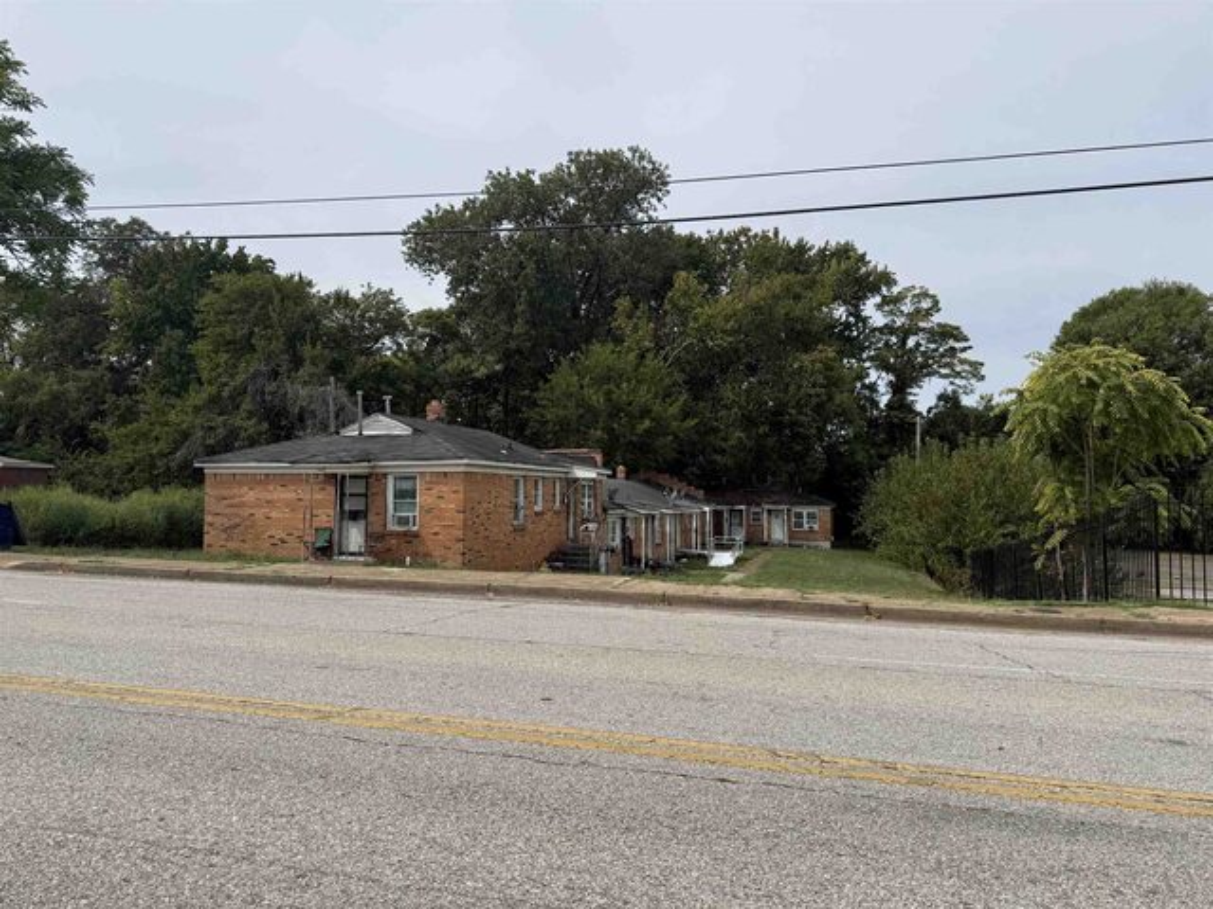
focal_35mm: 24
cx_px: 606
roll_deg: -0.1
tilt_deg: +1.9
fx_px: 841
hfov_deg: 71.6
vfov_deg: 56.8
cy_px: 454
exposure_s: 1/7353
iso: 80
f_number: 1.78
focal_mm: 6.76
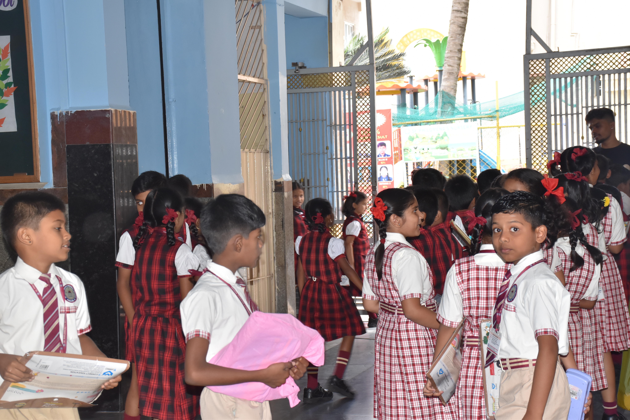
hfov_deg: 28.1
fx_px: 1260
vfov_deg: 18.9
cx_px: 315
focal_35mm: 72
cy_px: 210
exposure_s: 1/60
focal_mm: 48
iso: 800
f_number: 8
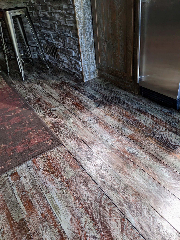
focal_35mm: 27
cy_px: 120
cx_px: 90
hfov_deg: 51.4
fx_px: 187
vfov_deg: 65.3
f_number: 1.8
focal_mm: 4.44
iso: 229
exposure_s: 1/24
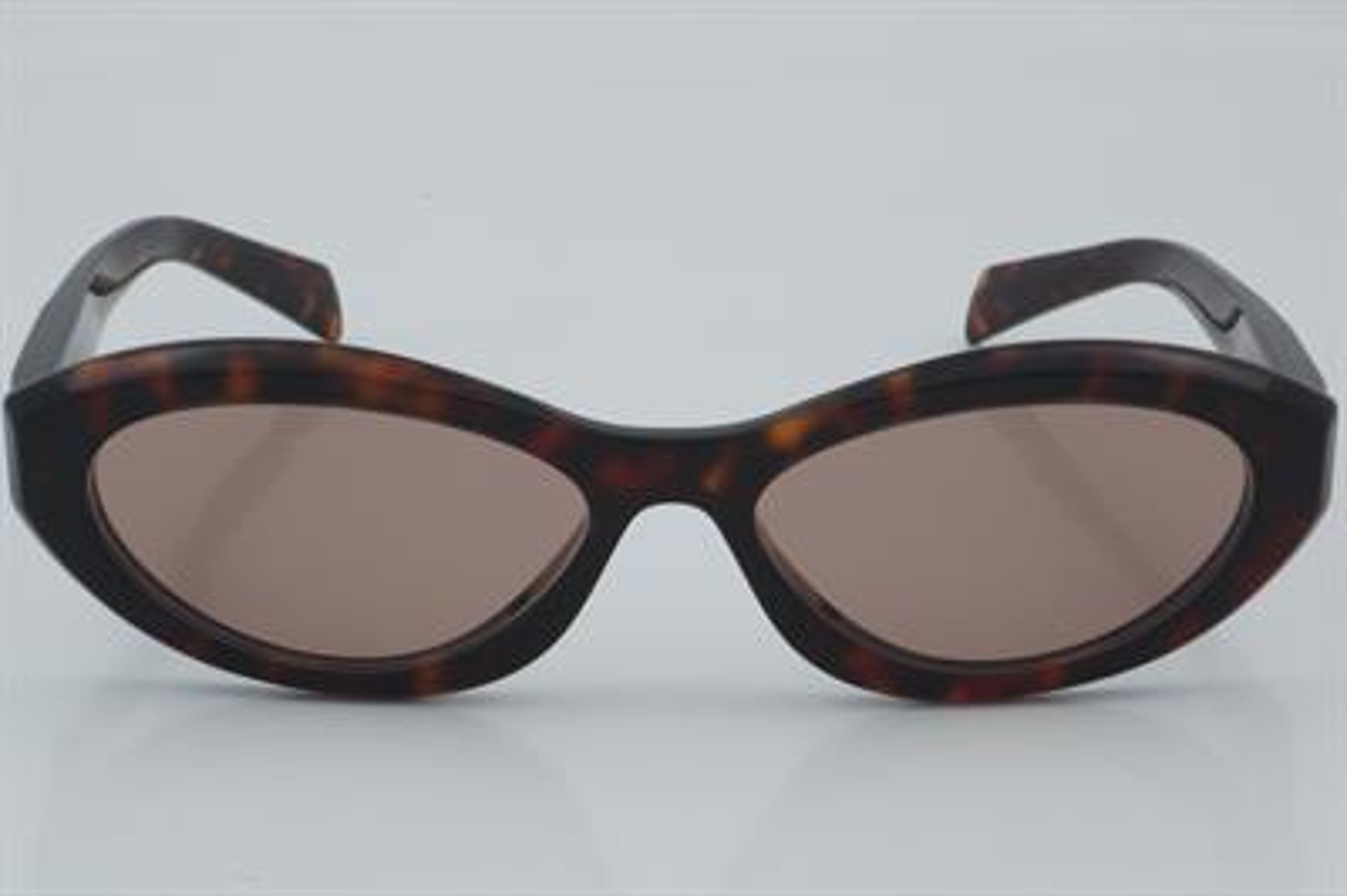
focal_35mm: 82
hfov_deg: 24.6
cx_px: 674
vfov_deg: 16.5
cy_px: 448
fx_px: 3084
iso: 100
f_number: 32
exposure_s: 1/4
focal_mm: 55
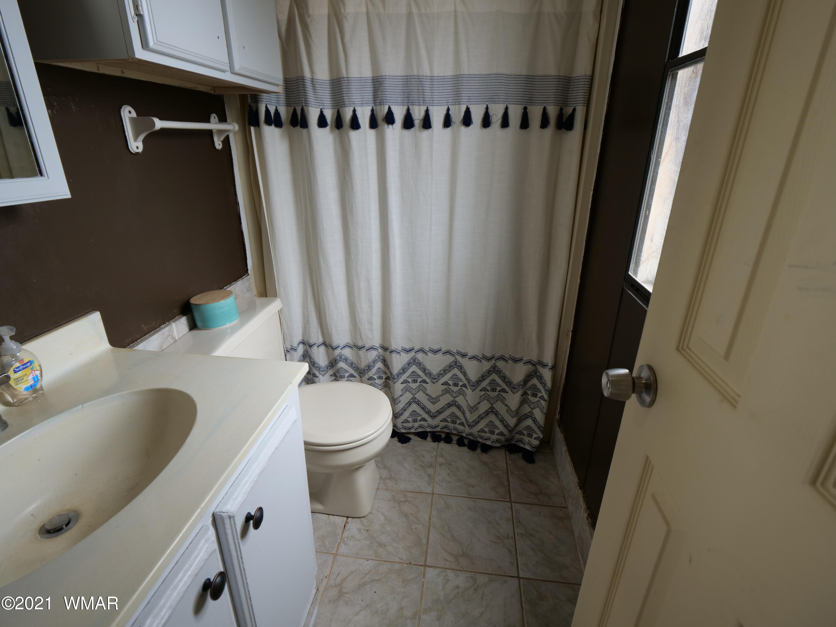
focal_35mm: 18
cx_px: 418
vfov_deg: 71.6
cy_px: 314
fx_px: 435
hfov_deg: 87.8
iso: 200
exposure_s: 1/125
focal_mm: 9
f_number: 2.9
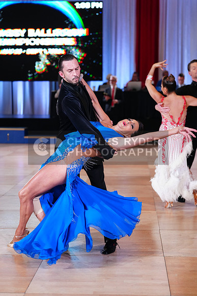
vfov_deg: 27.3
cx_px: 98
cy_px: 148
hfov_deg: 18.4
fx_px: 607
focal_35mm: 74
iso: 1600
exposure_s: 1/400
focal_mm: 74
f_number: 2.8
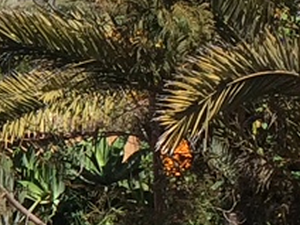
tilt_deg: -14.5
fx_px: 1933
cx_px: -344
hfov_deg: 8.3
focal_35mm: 223
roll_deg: +0.4
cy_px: 160
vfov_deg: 6.7
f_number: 2.2
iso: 32
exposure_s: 1/1866
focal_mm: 4.15
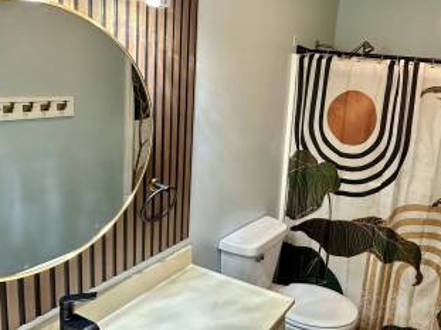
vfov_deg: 46.6
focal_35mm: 30
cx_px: 323
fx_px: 382
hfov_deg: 57.4
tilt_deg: -9.5
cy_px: 142
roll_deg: -5.8
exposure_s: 1/60
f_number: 2.2
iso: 250
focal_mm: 2.22
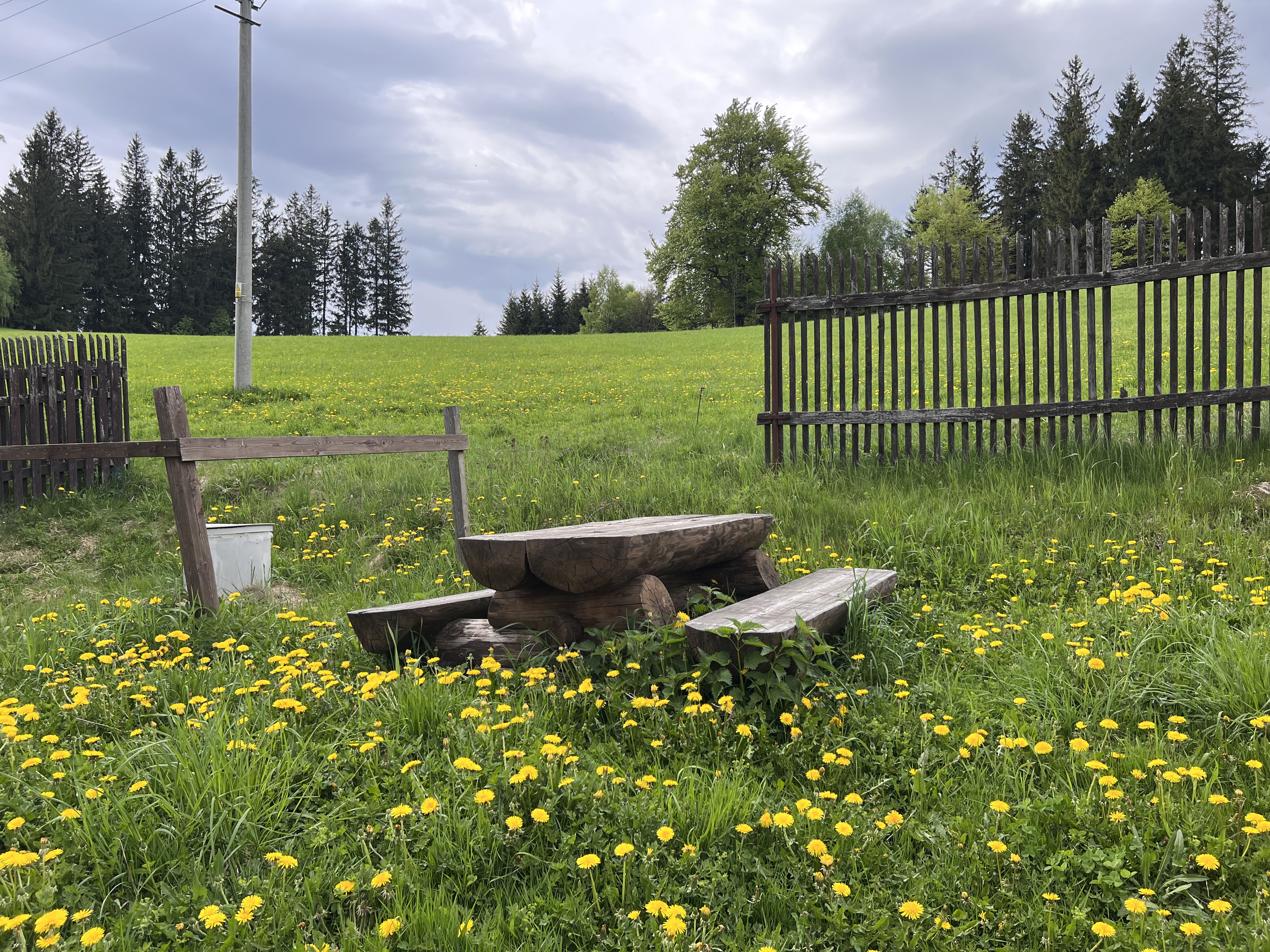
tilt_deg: +0.3
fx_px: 954
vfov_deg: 53.1
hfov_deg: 67.3
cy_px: 476
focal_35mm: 26
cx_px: 635
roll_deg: -0.7
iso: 50
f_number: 1.5
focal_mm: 5.7
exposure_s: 1/1147
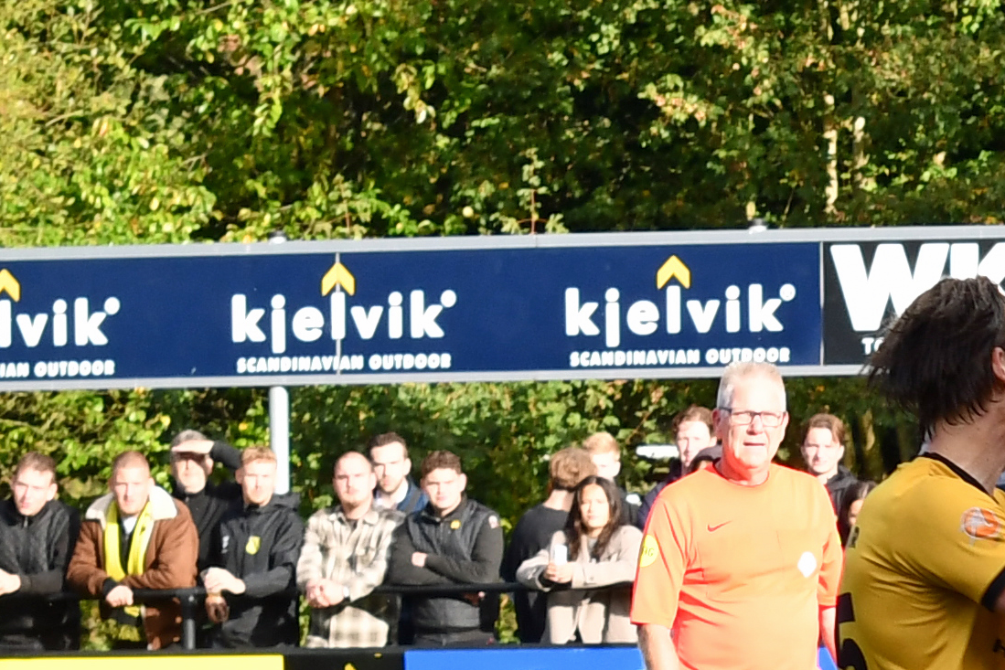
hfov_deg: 3.8
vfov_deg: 2.6
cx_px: 2438
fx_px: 14853
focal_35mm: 532
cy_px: 770
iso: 320
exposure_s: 1/500
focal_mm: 70
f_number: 5.6
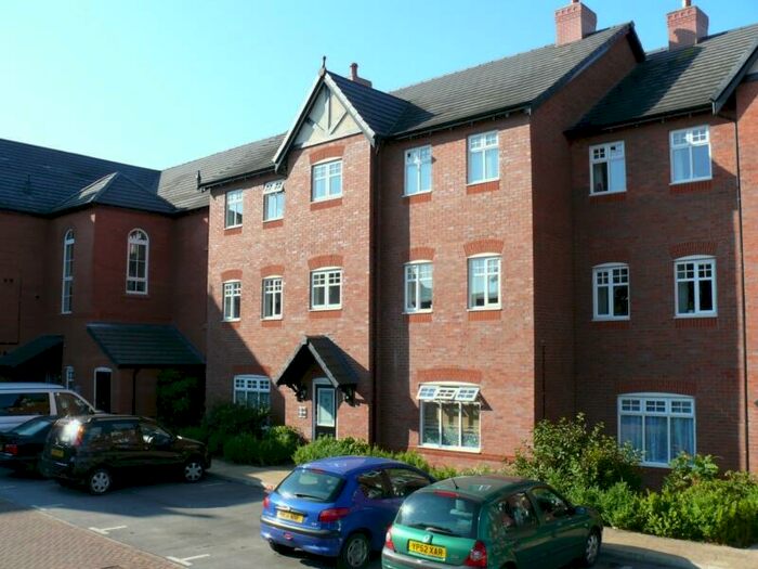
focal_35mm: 35
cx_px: 379
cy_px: 284
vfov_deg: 40.7
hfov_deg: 52.6
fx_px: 766
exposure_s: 1/250
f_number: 5.6
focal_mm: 7.4
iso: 100
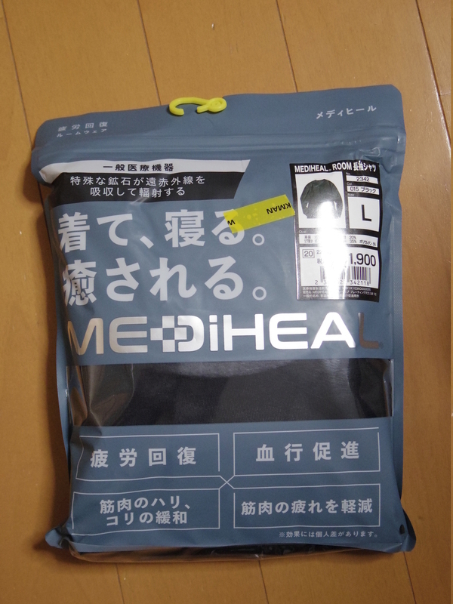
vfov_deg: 40.4
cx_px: 226
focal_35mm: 47
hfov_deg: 30.9
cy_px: 302
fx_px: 820
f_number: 1.9
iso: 800
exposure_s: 1/60
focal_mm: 8.5
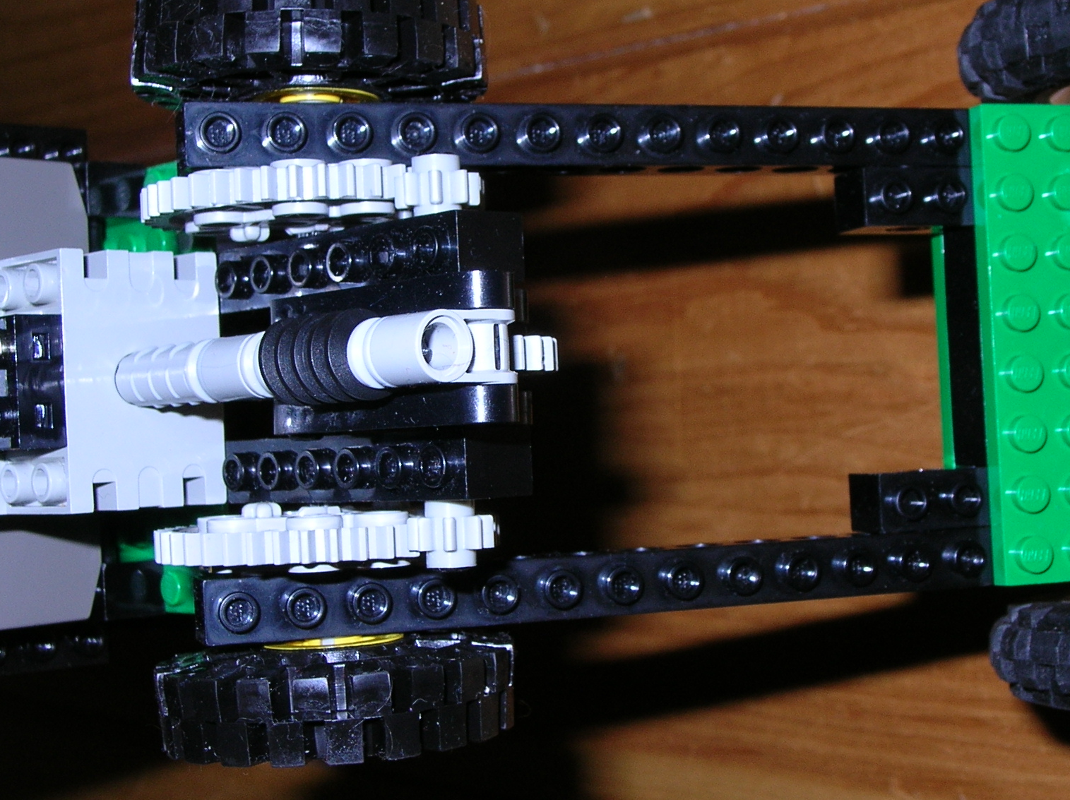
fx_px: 2192
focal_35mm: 71
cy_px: 391
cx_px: 611
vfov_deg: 20.7
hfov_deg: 27.4
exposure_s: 1/60.1
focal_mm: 7.8
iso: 50
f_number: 4.1
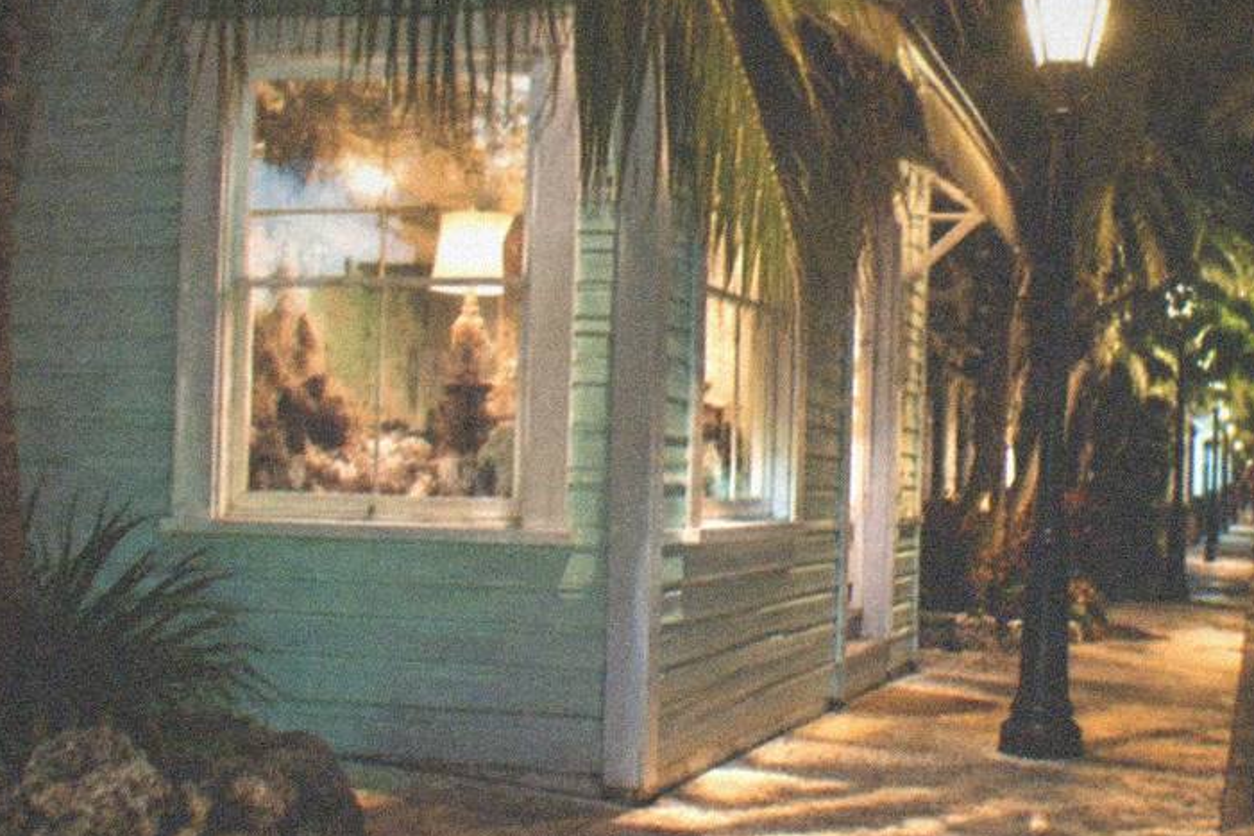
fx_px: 2333
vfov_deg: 20.2
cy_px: 553
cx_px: 771
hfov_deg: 30.0
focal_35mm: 67
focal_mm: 47
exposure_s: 1/30
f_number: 7.1
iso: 6400
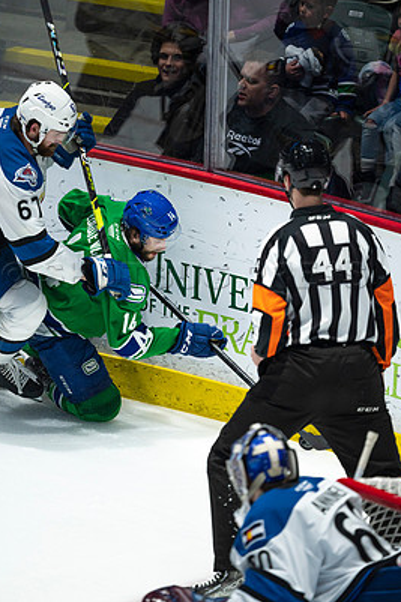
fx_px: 11270
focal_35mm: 674
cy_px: 269
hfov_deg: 2.0
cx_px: 191
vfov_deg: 3.1
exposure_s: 1/800
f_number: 4
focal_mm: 600
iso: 2000
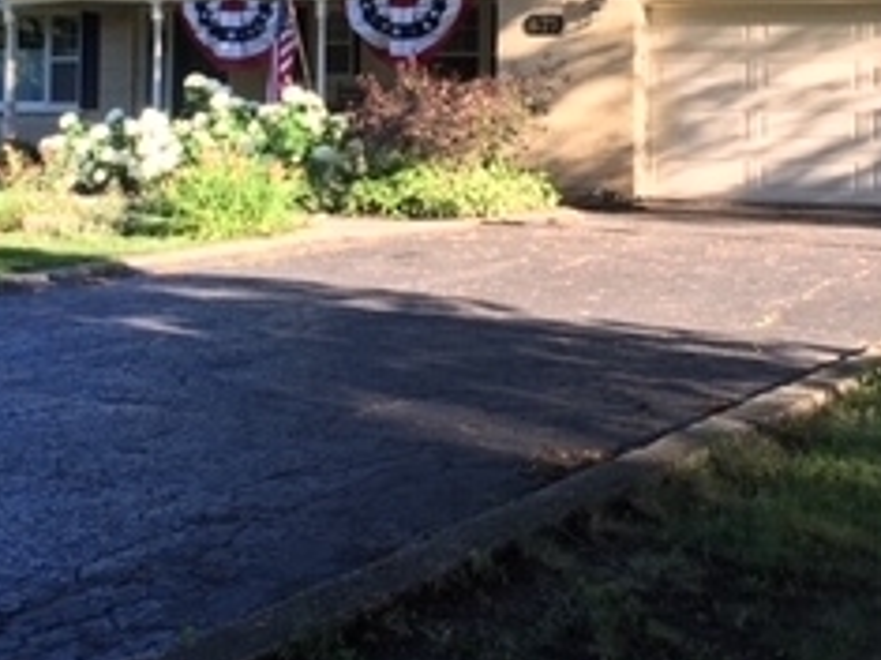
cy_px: 86
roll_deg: -0.7
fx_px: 2010
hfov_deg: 24.7
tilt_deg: +1.6
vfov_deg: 18.4
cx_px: 390
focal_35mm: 79
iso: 25
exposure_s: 1/123
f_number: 2.2
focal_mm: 4.15
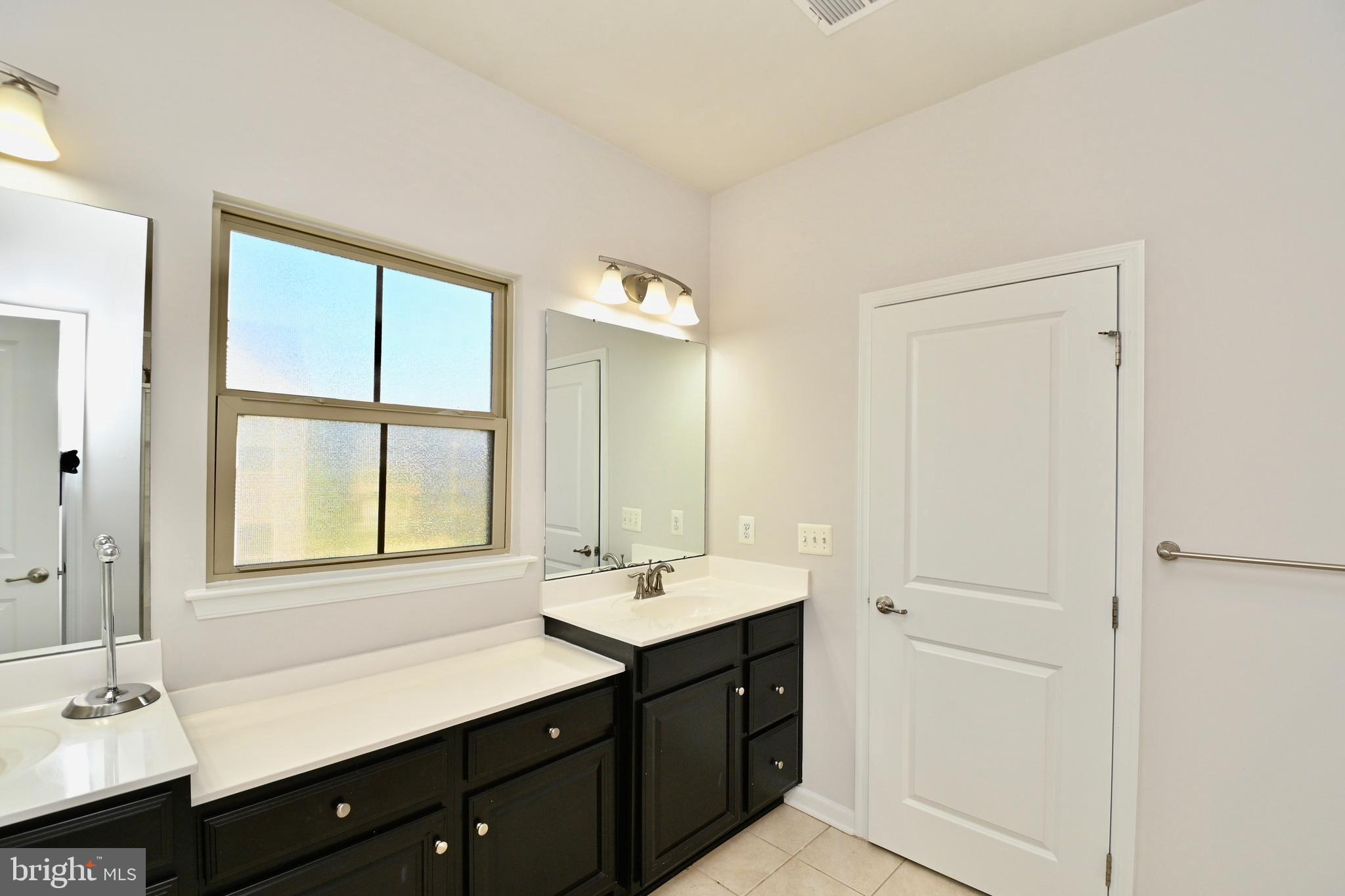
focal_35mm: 15
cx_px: 672
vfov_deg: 77.3
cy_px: 448
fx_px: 560
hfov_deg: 100.4
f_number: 7.1
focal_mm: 10
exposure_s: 1/80
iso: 320
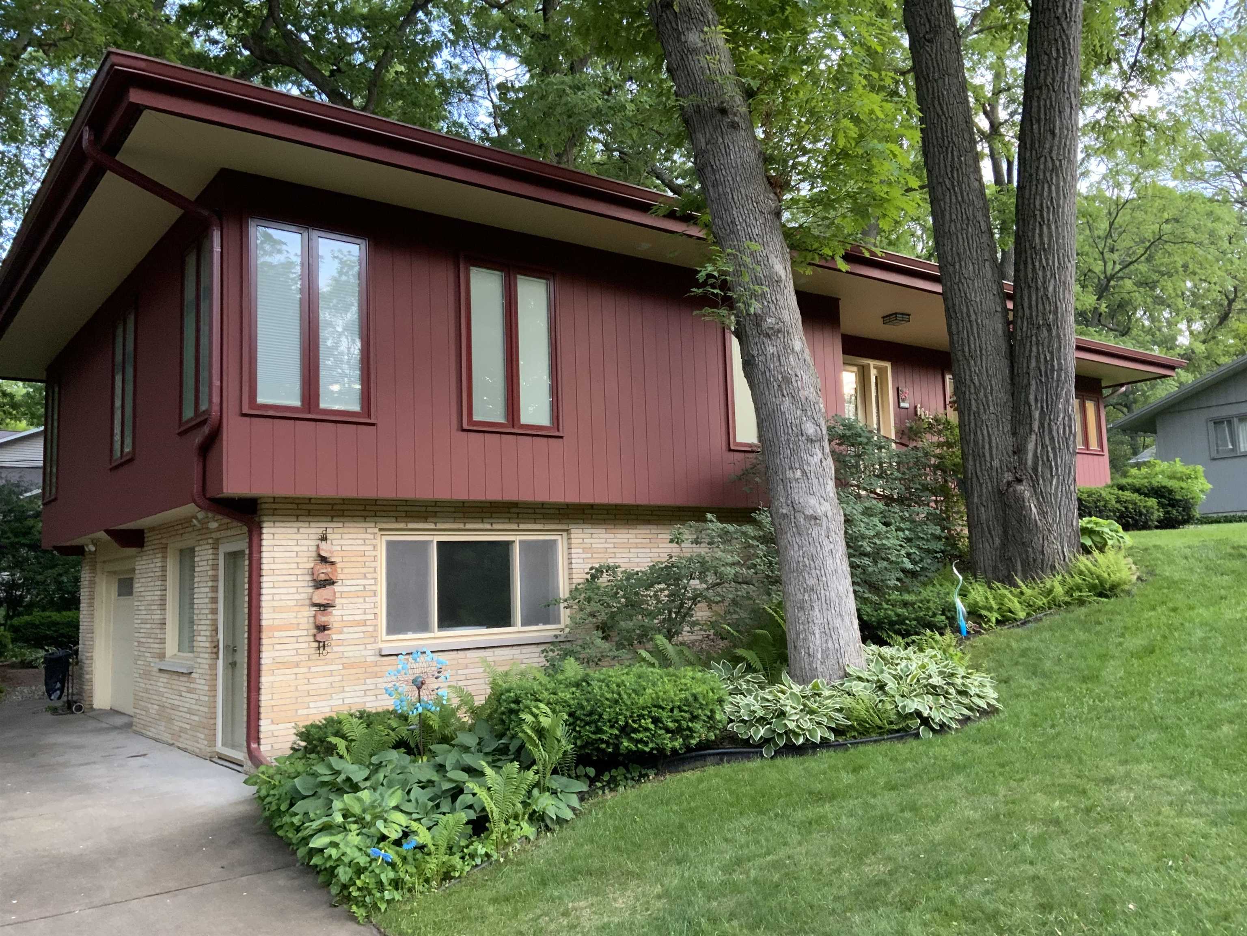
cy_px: 468
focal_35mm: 29
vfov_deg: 48.2
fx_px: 1045
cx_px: 624
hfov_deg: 61.7
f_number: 1.8
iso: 200
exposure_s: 1/60
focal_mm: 3
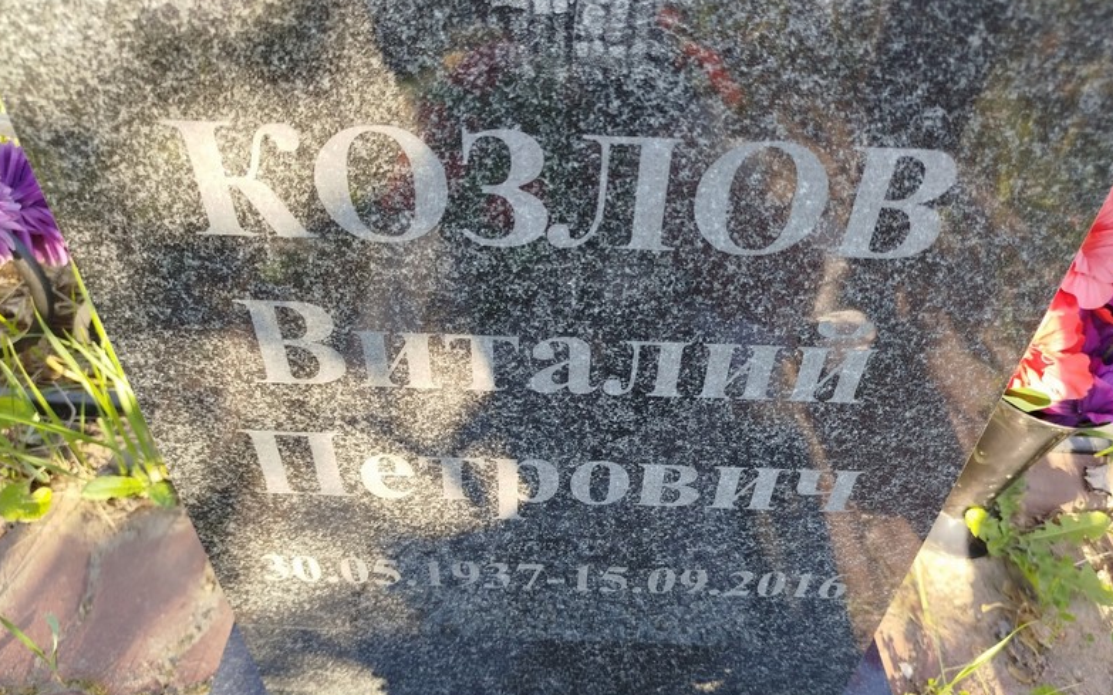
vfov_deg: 47.5
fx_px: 788
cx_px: 564
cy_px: 391
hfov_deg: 70.4
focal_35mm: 26
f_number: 1.7
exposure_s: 1/109
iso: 50
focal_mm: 5.31
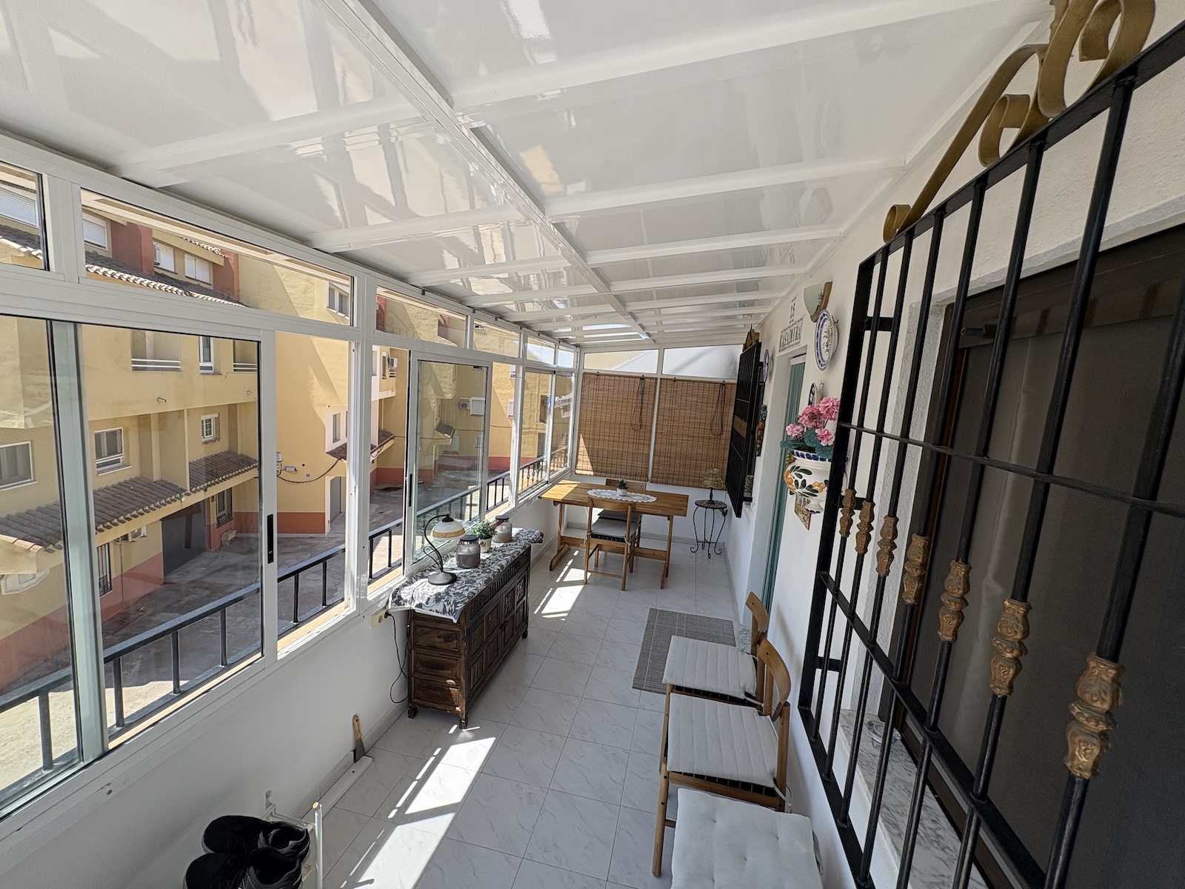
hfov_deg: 102.1
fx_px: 479
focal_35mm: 14
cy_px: 444
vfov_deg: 85.7
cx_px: 592
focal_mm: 2.22
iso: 50
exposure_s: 1/889
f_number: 2.2
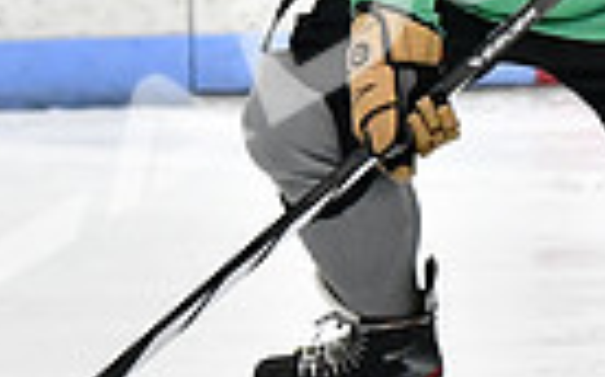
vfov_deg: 1.6
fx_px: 13199
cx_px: 500
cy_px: -103
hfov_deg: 2.6
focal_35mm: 801
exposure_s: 1/1600
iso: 6400
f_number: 2.8
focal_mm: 125
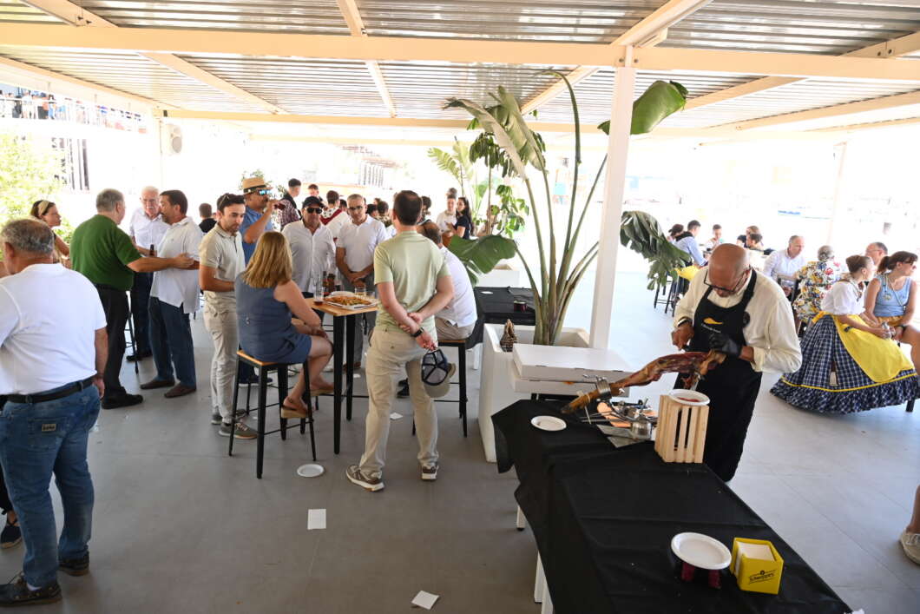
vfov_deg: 53.1
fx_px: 613
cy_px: 307
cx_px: 460
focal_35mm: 24
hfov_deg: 73.7
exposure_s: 1/125
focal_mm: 24
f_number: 5
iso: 400
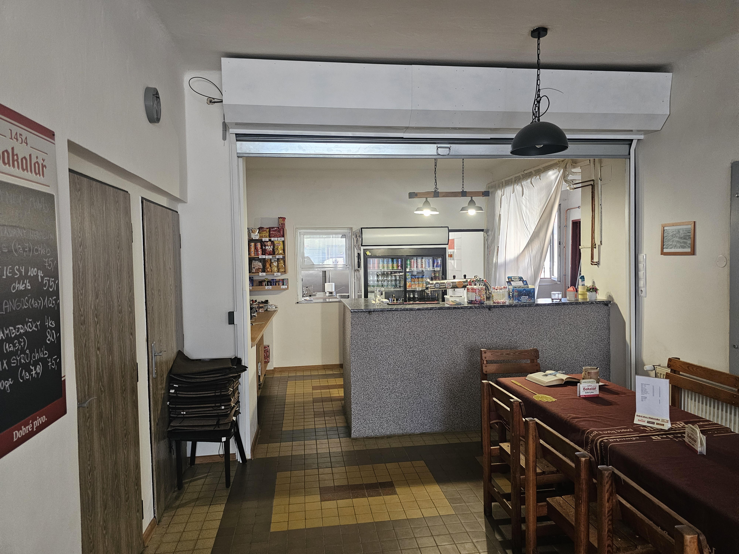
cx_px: 370
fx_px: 491
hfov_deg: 73.9
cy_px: 277
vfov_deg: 58.9
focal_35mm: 23
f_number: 1.7
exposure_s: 1/100
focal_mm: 6.3
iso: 500
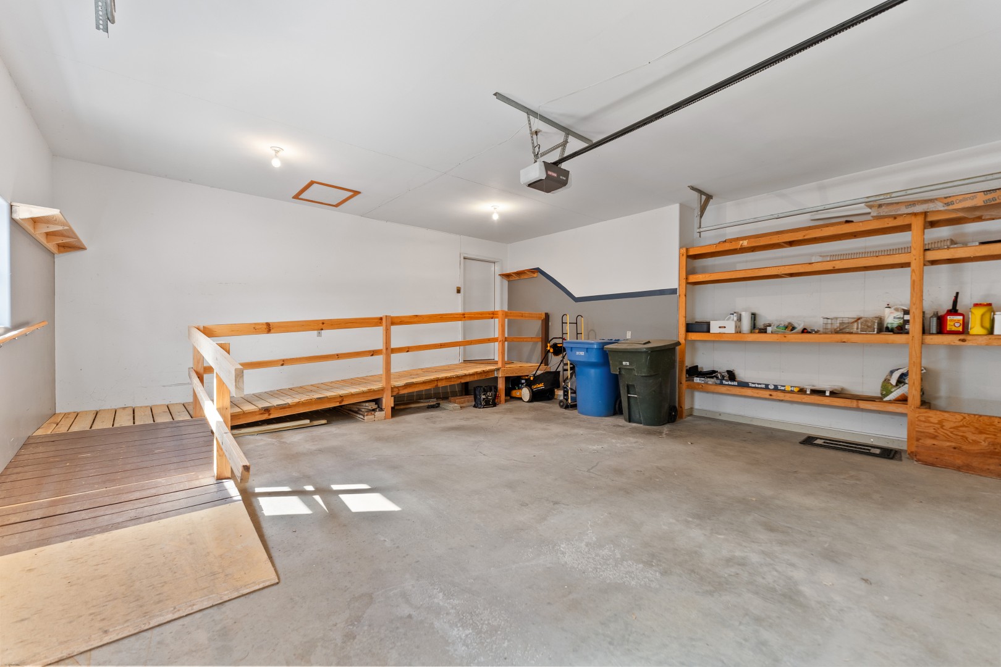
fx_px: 417
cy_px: 334
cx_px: 500
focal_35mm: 15
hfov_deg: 100.4
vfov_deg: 77.3
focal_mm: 10
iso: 400
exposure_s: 1/30
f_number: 2.8
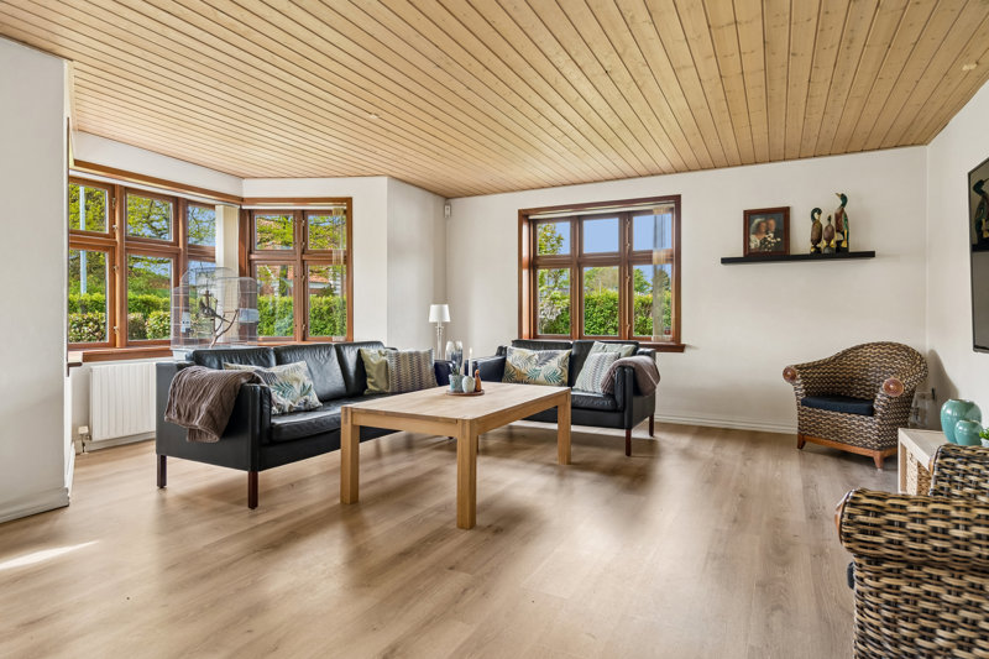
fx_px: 549
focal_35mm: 20
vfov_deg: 61.9
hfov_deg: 84.0
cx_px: 494
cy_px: 330
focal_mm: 20
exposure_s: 1/60
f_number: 5.6
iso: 400
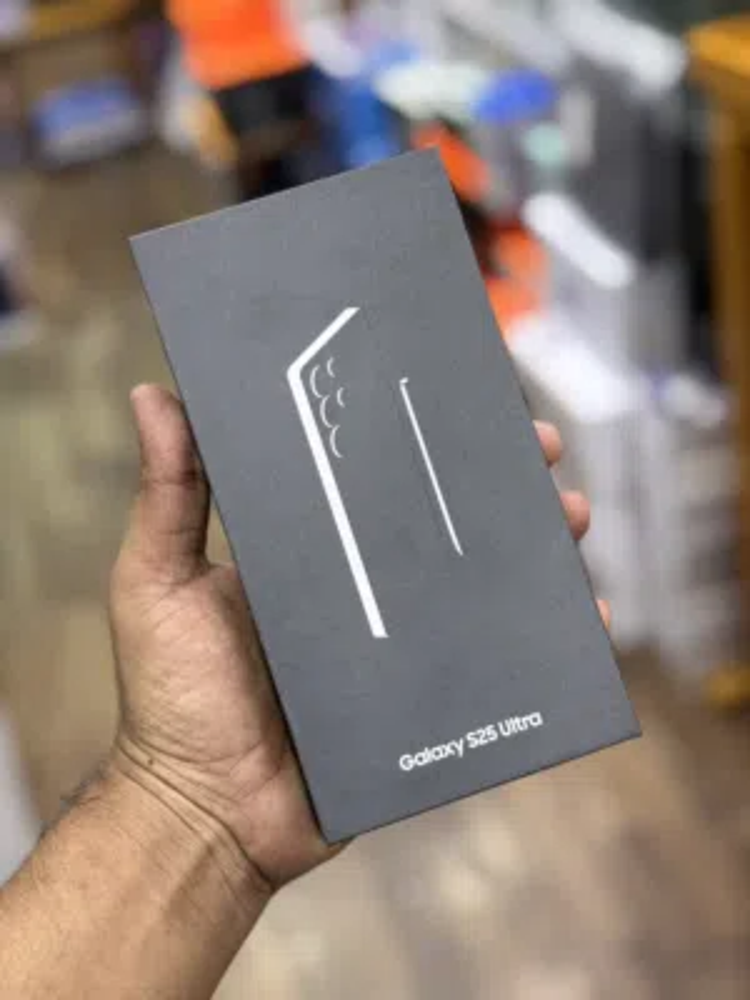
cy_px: 500
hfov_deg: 30.3
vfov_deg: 39.7
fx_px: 1387
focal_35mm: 48
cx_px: 375
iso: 100
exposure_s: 1/50
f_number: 1.78
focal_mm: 6.76
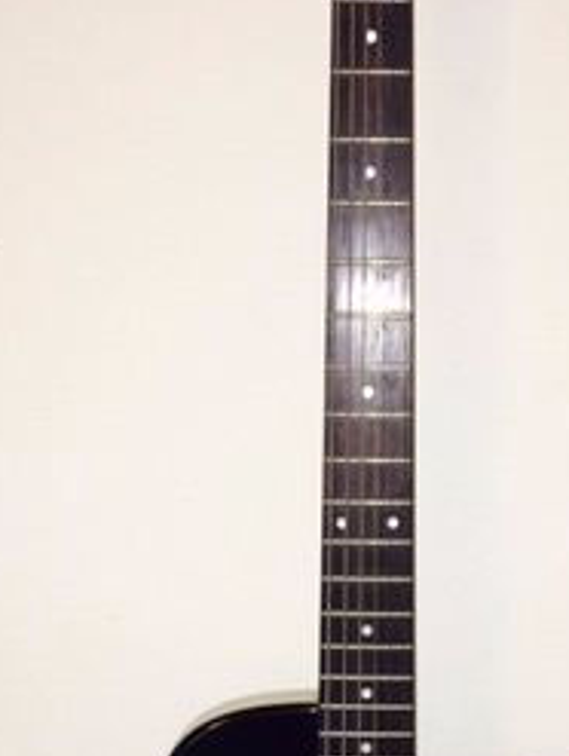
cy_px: 502
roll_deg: -0.5
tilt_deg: -7.3
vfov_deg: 25.8
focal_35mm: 75
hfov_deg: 19.6
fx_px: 1640
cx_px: 370
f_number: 2.2
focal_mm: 4.15
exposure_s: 1/17
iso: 40
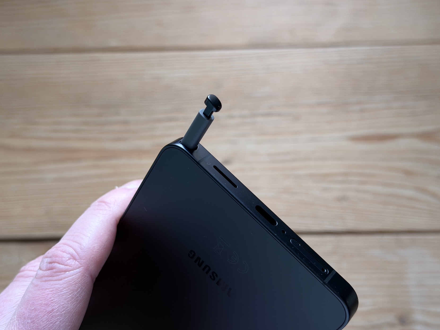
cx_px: 221
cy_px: 166
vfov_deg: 29.7
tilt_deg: -65.1
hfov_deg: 38.9
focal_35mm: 49
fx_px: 623
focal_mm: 6.76
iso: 200
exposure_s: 1/60
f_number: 1.78
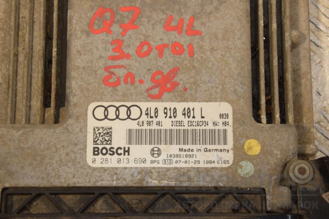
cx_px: 164
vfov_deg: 13.8
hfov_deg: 20.6
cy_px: 110
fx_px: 905
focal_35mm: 99
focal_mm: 66
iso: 800
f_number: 9
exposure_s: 1/200
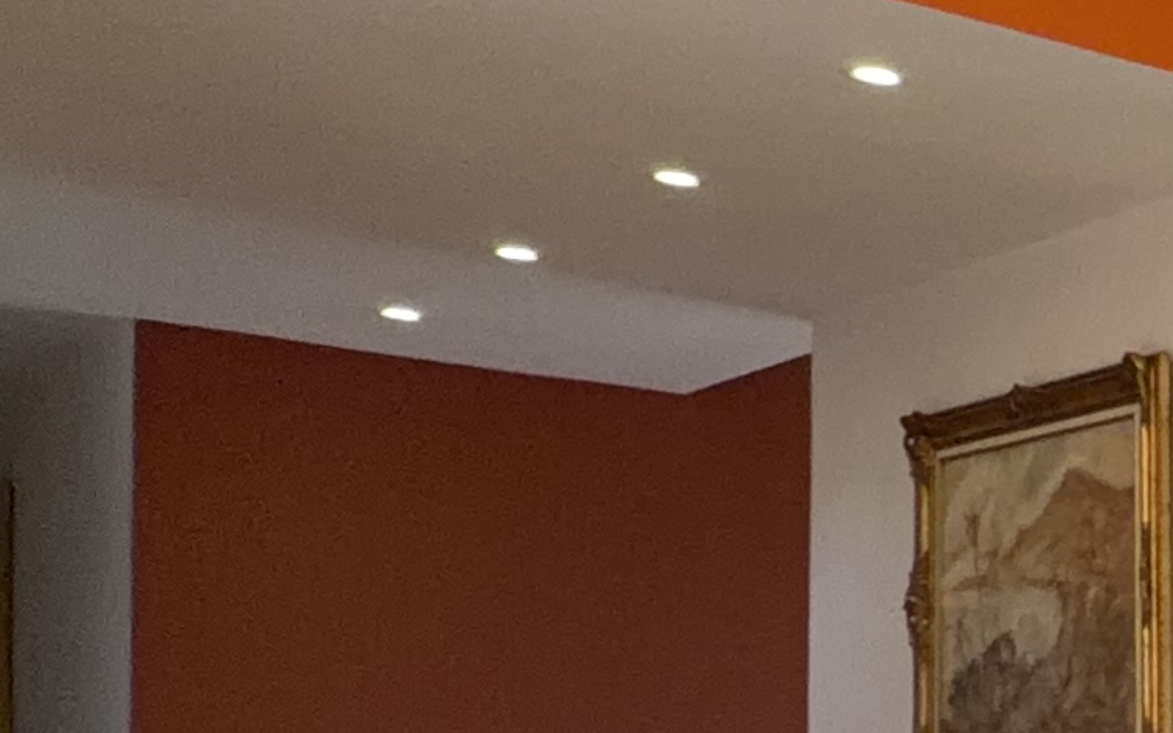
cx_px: 2434
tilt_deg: -0.6
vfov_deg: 15.9
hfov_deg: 17.4
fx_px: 2525
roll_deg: +0.0
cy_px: 876
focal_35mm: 79
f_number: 2.2
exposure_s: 1/50
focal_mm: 2.22
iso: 80
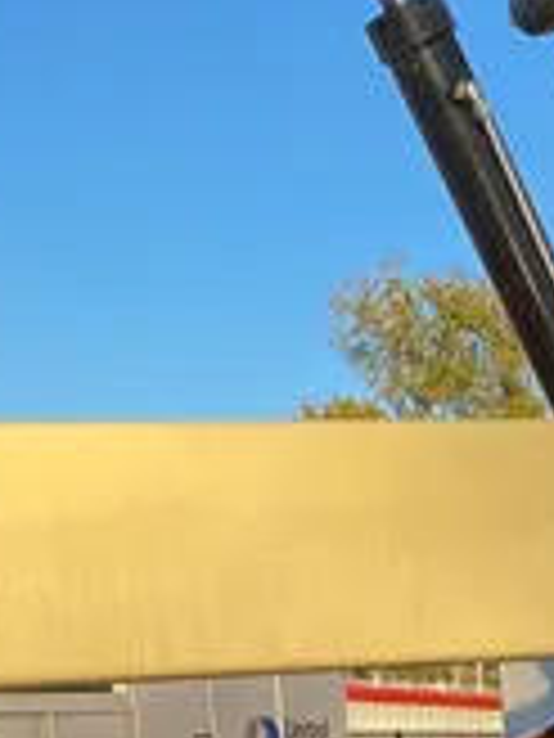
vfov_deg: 13.8
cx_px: 955
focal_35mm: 116
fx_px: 2475
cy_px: 1568
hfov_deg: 11.9
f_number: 1.8
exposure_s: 1/698
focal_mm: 4.25
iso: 32
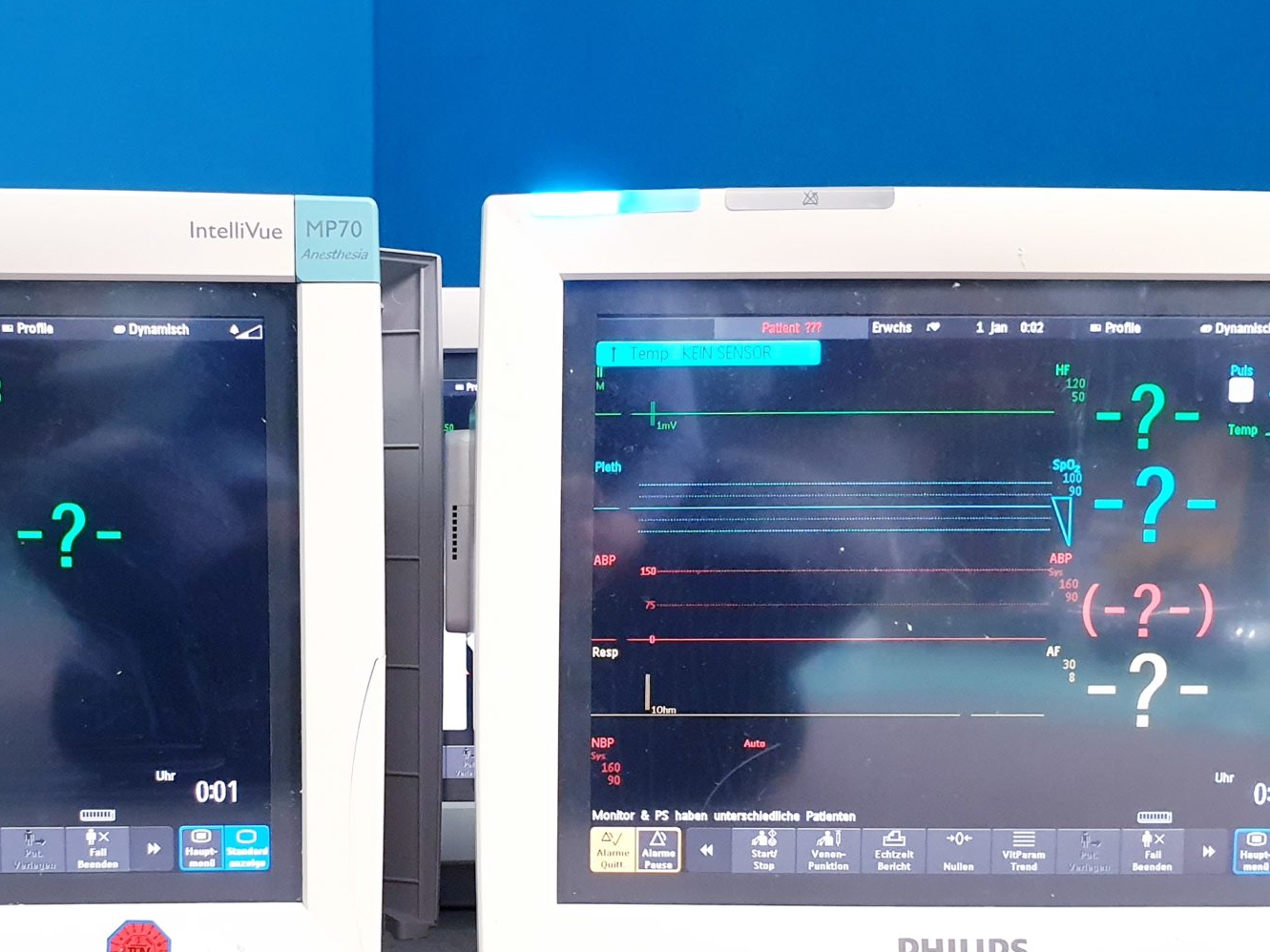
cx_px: 402
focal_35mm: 50
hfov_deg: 37.7
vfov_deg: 28.7
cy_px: 710
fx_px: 1834
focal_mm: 4.3
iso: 400
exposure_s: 1/50
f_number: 2.4
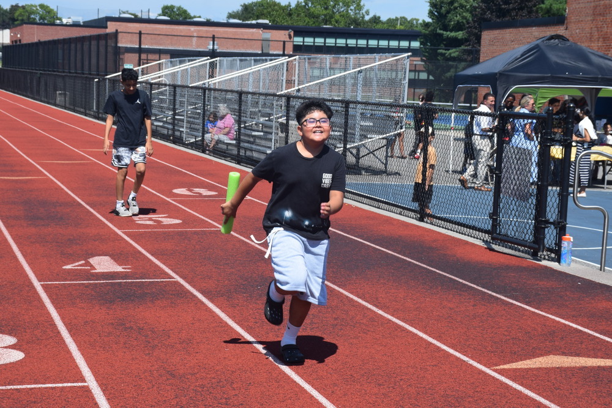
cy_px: 204
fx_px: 1148
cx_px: 306
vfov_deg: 20.2
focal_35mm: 68
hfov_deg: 29.9
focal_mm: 45
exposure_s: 1/320
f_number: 9
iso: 200
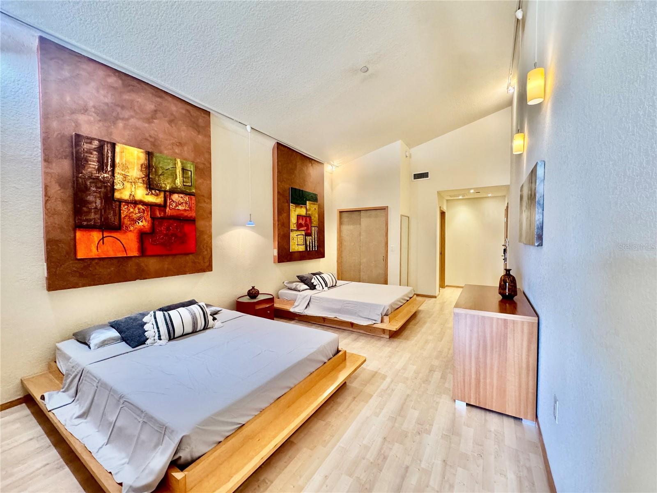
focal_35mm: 14
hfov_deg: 102.1
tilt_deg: -2.3
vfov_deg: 85.7
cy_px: 246
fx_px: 266
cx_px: 328
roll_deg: +0.4
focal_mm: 2.22
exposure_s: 1/60
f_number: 2.2
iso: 320
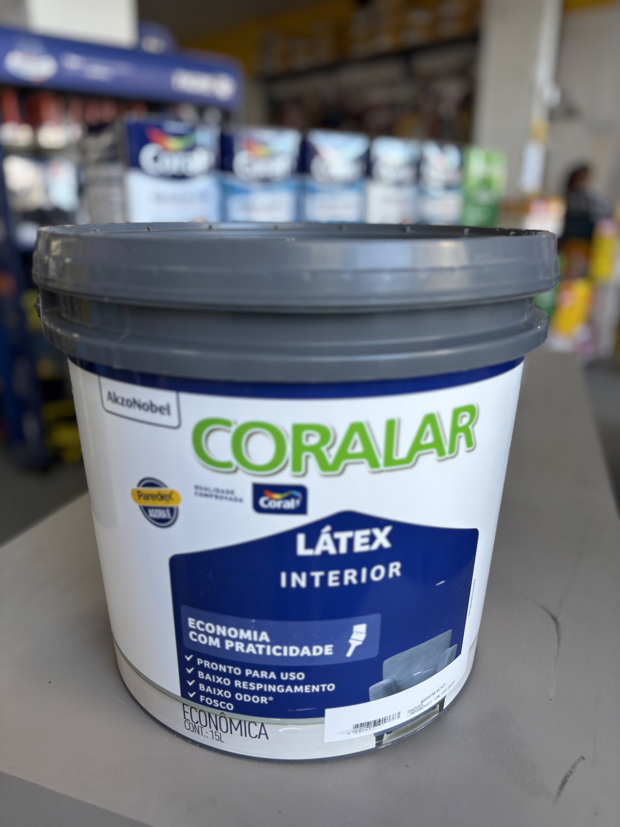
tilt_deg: -18.5
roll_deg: -1.0
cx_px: 310
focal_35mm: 26
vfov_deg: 67.3
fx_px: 621
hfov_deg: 53.1
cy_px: 414
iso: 50
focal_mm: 5.96
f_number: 1.6
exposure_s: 1/120
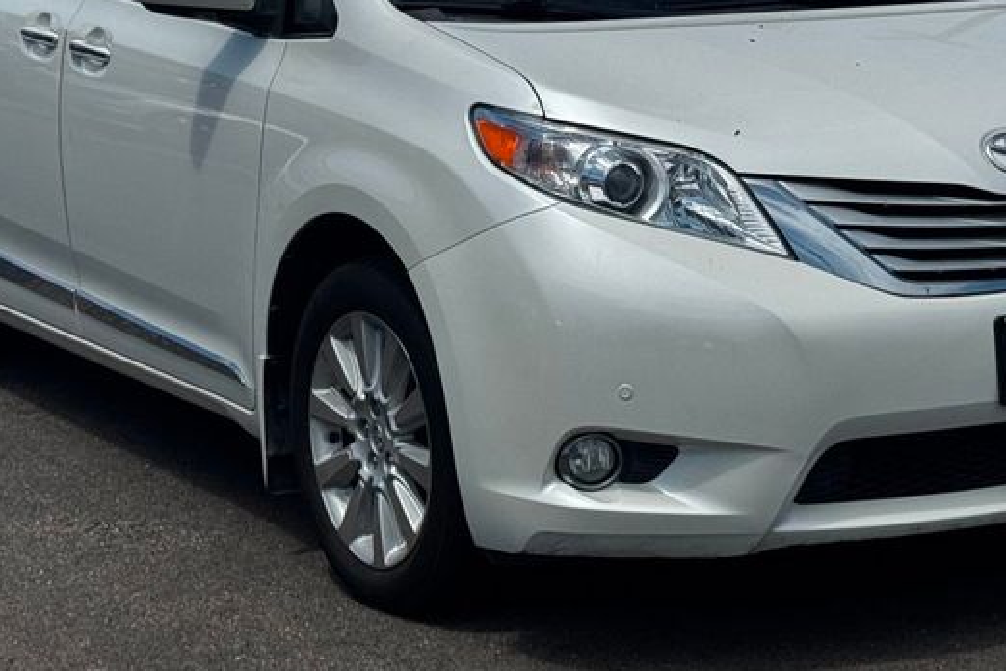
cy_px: 42
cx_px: 609
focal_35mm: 98
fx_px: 2738
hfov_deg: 20.8
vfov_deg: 13.8
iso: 64
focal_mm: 6.76
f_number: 1.78
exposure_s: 1/9009
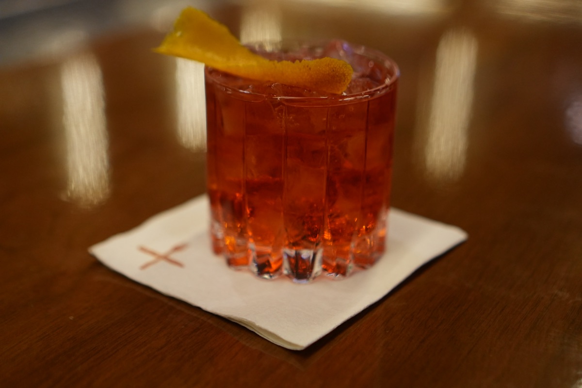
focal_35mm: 52
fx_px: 841
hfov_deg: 38.2
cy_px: 194
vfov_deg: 26.0
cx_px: 291
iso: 1600
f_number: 2
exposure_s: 1/60
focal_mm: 35
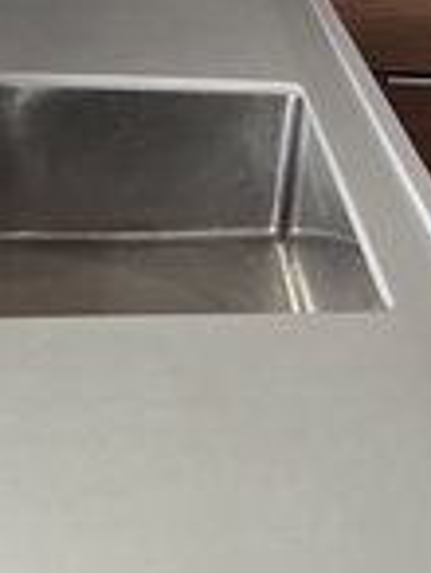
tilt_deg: -16.9
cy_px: 20
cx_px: 388
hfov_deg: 20.4
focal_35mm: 71
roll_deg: -6.7
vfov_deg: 26.1
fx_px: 1175
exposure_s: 1/60
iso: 200
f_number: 1.6
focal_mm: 5.1
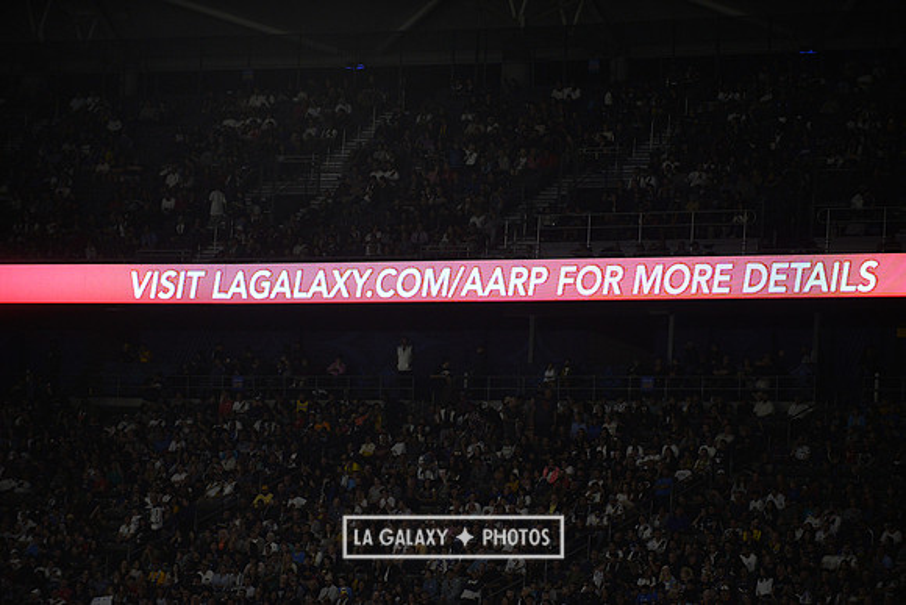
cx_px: 453
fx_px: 5034
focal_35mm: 200
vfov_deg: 6.9
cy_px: 302
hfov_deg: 10.3
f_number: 2.8
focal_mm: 200
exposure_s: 1/3200
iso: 1600
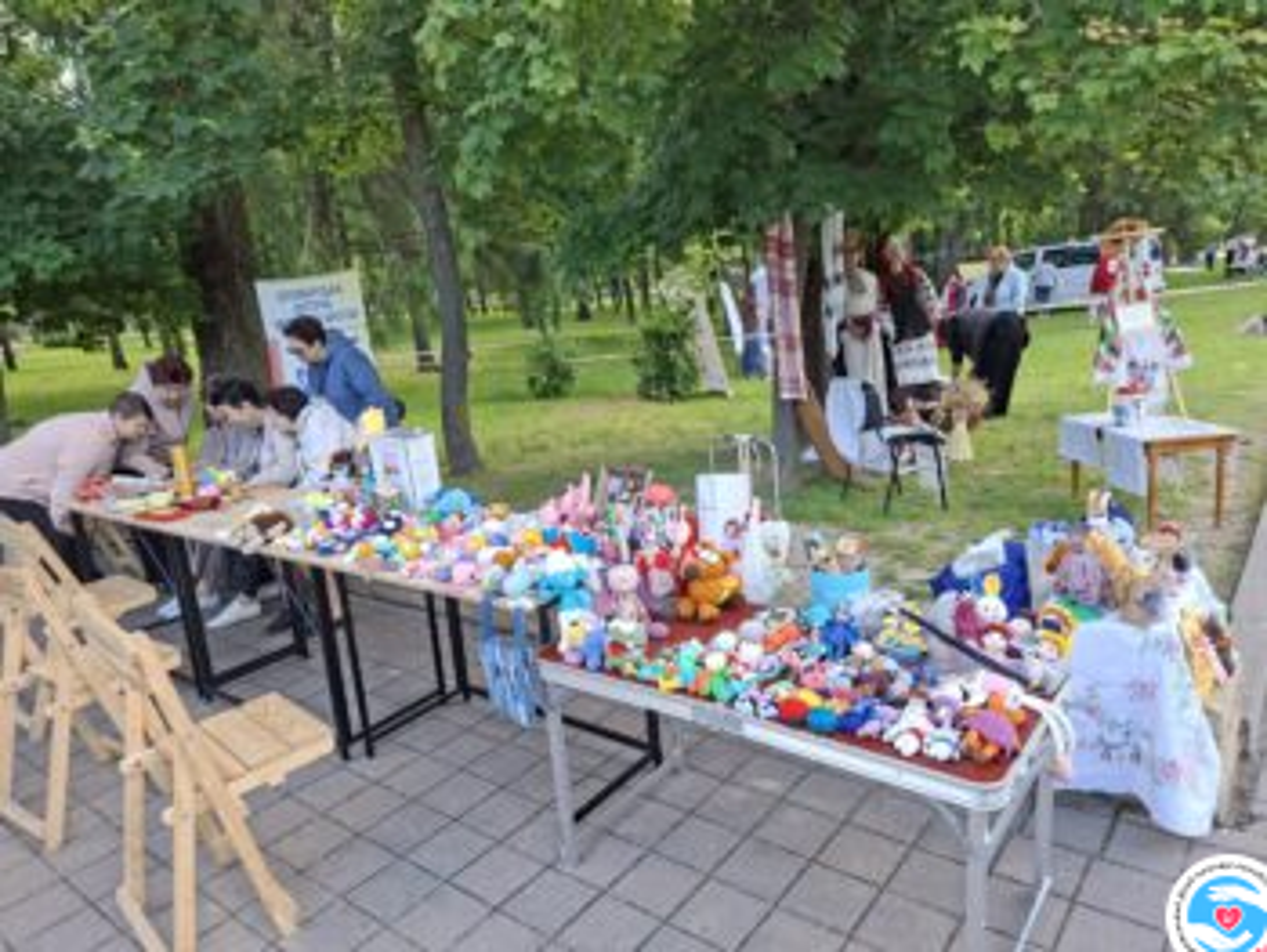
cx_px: 634
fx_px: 842
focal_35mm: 23
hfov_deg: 73.9
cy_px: 476
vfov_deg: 58.9
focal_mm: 5.54
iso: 50
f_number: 1.8
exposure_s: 1/195
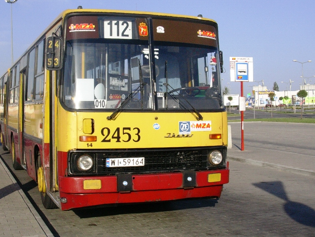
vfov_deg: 28.0
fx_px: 473
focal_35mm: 52
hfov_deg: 36.8
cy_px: 124
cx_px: 146
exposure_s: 1/362
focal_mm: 7.3
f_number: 6
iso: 70
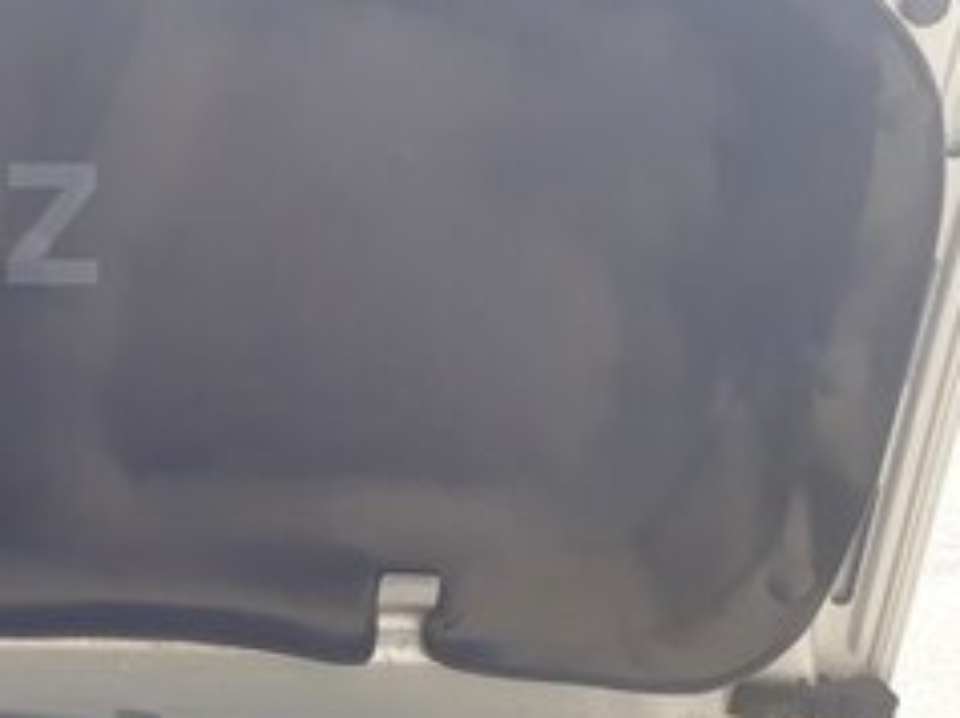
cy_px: 224
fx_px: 2078
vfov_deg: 19.5
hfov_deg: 22.9
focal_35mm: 75
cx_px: -315
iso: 40
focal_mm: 3.6
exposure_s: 1/410
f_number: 1.9
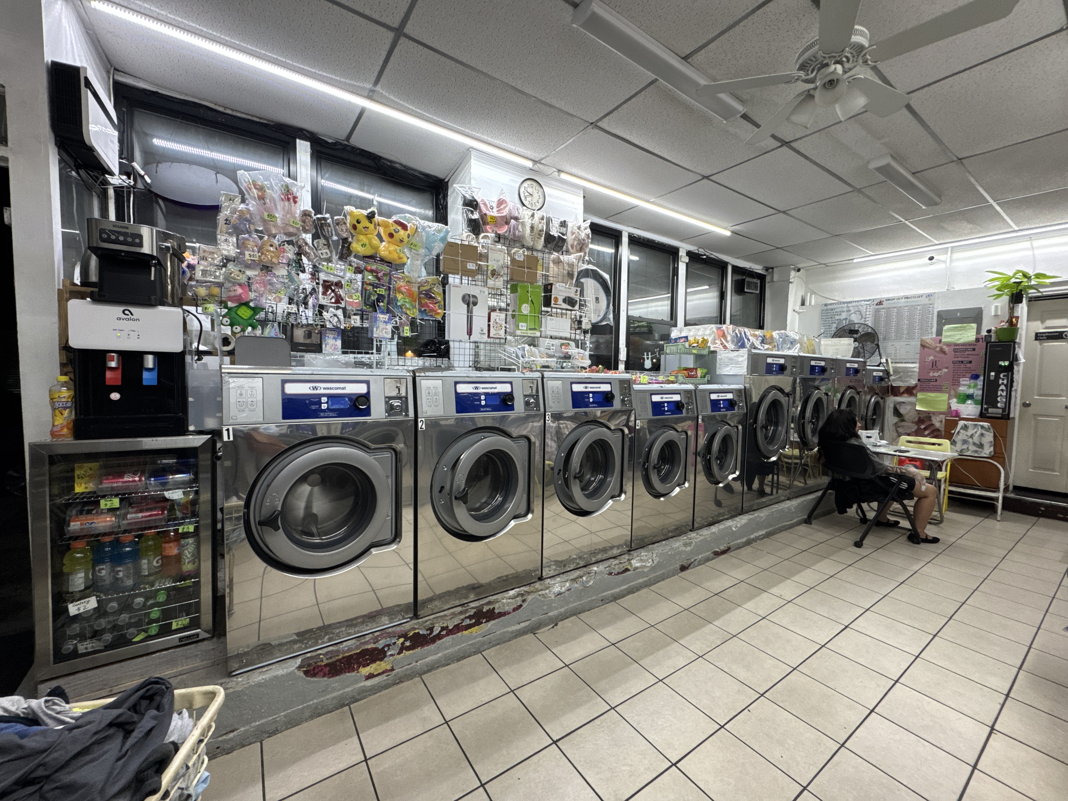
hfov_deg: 102.1
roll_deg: -1.6
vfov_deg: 85.7
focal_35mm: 14
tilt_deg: -4.2
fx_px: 432
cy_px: 400
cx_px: 534
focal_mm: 2.22
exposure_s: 1/120
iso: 320
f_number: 2.2
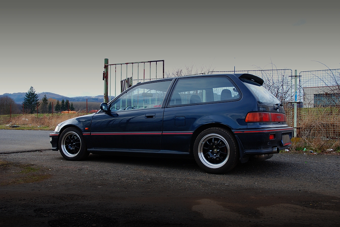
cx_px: 170
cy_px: 114
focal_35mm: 36
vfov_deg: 37.0
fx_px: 340
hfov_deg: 53.1
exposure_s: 1/125
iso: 100
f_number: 5.6
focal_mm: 24
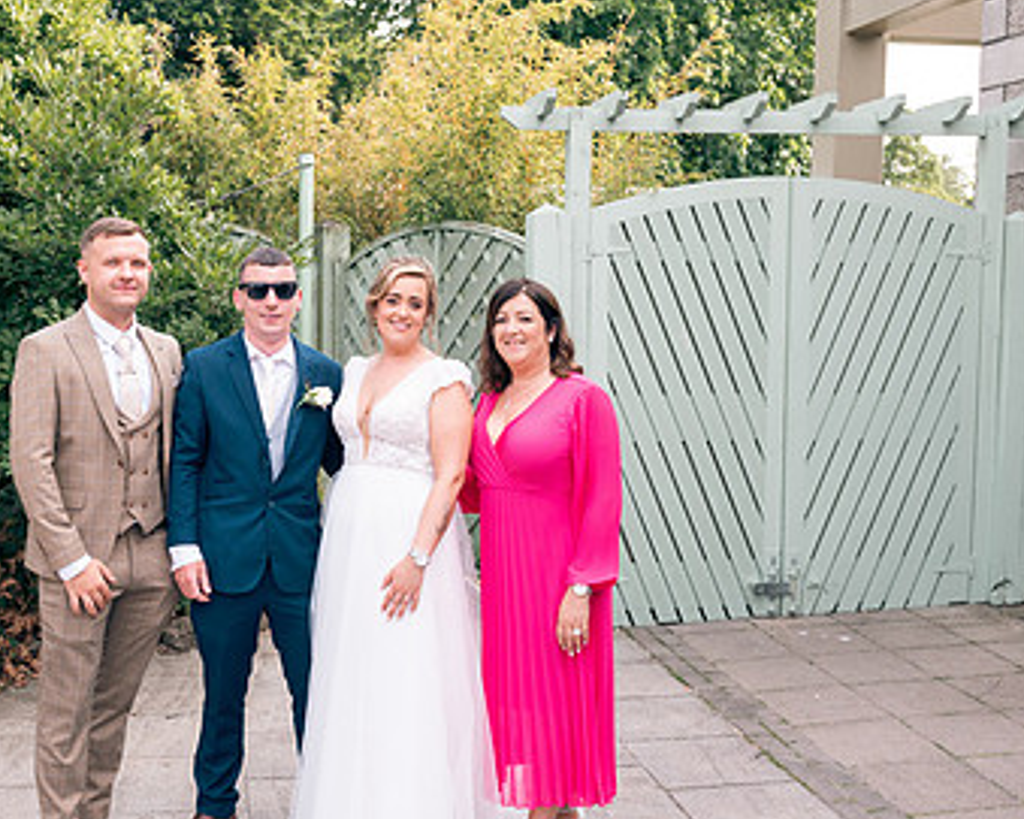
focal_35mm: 45
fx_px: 1363
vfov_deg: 33.4
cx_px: 356
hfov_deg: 40.7
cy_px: 416
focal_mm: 28
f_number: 6.3
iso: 160
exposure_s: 1/160
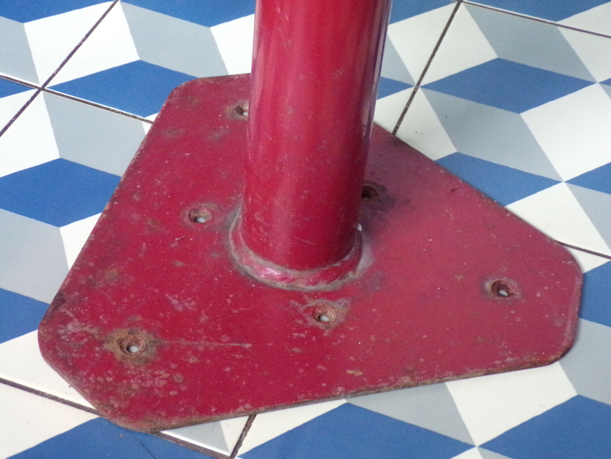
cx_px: 305
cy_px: 229
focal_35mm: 66
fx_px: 1165
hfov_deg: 29.4
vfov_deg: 22.3
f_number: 3.8
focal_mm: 11.6
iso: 800
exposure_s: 1/25
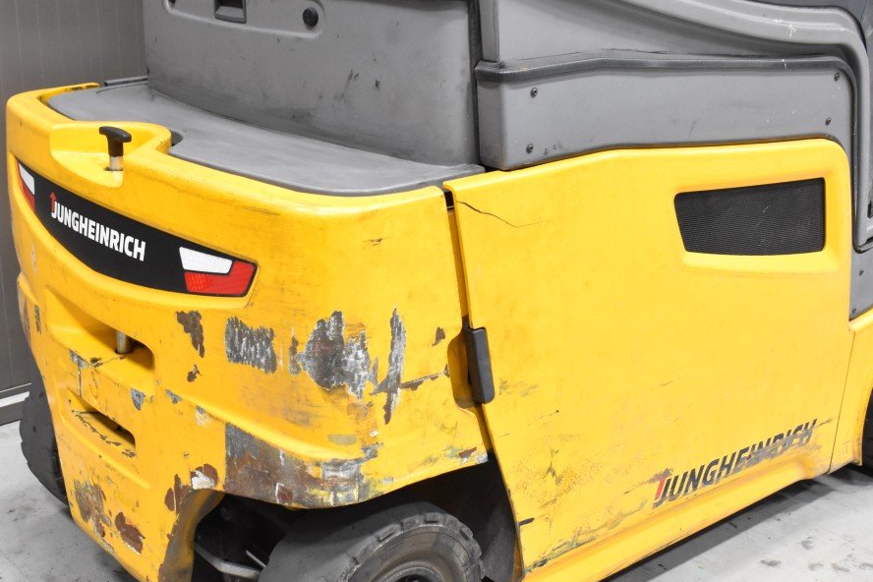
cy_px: 388
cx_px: 321
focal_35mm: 51
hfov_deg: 38.8
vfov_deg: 26.5
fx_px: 1229
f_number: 5
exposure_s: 1/25
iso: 1600
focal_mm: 25
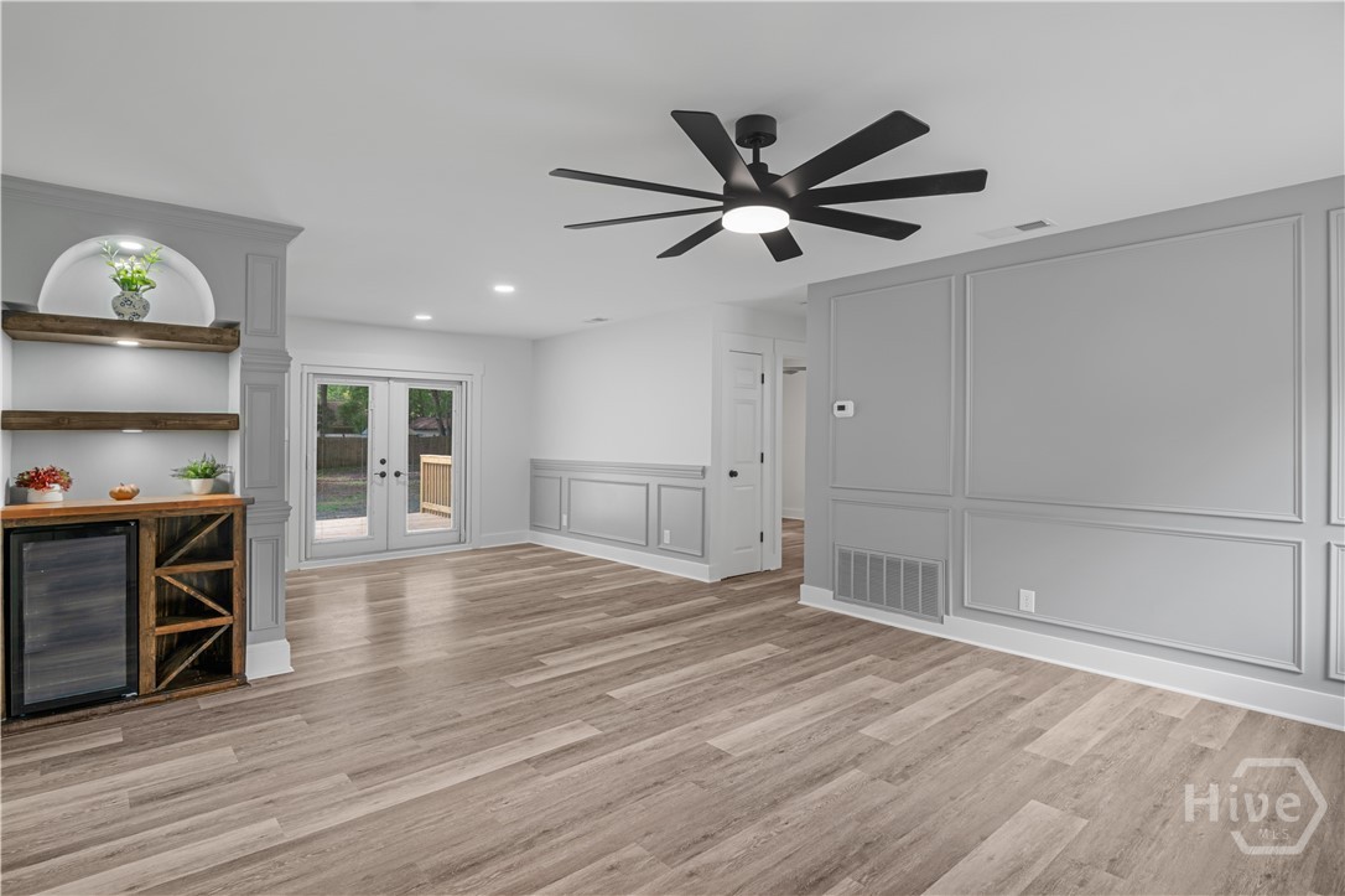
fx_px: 616
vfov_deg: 72.0
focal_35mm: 16
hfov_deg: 95.0
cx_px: 672
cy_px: 448
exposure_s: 1/5
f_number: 8
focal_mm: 11
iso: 250
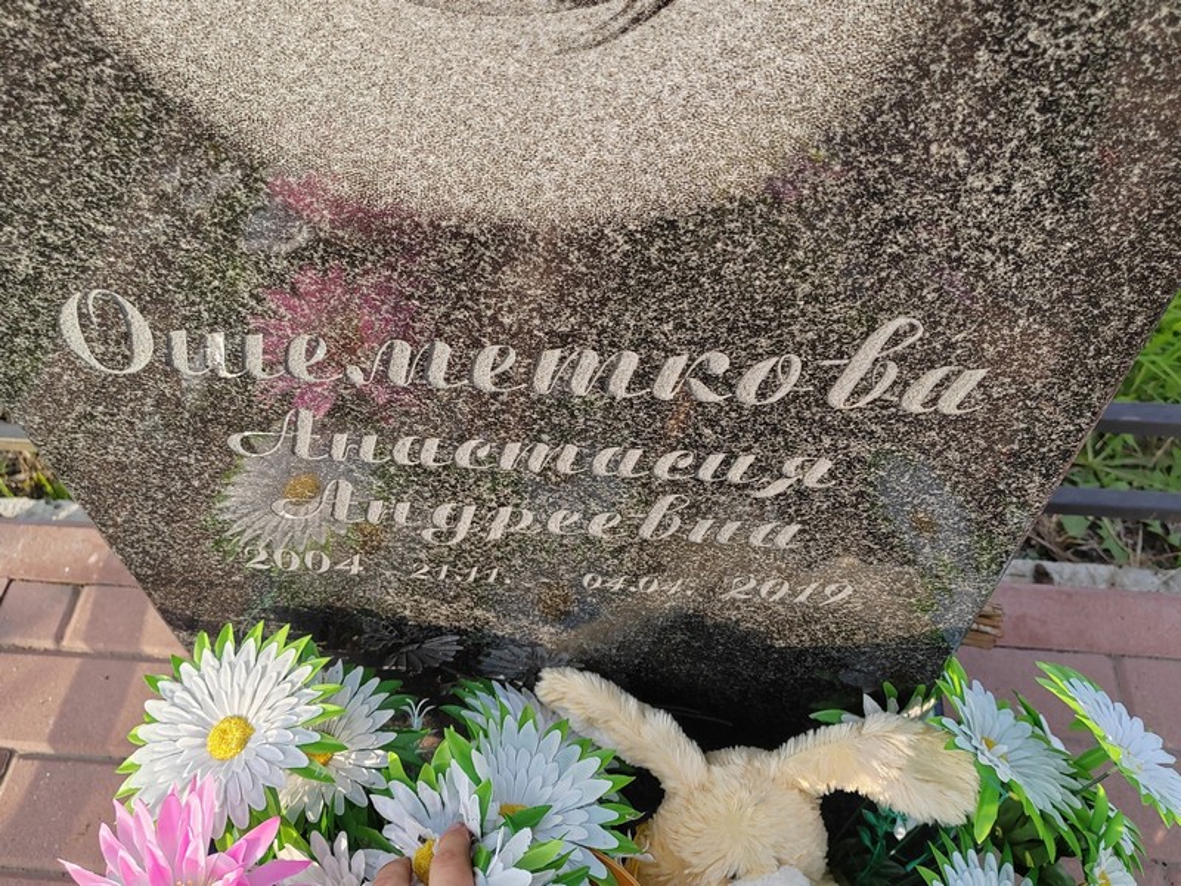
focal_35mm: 30
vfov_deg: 46.8
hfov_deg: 60.0
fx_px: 1024
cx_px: 590
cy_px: 443
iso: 100
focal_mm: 5.52
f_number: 1.9
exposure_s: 1/510
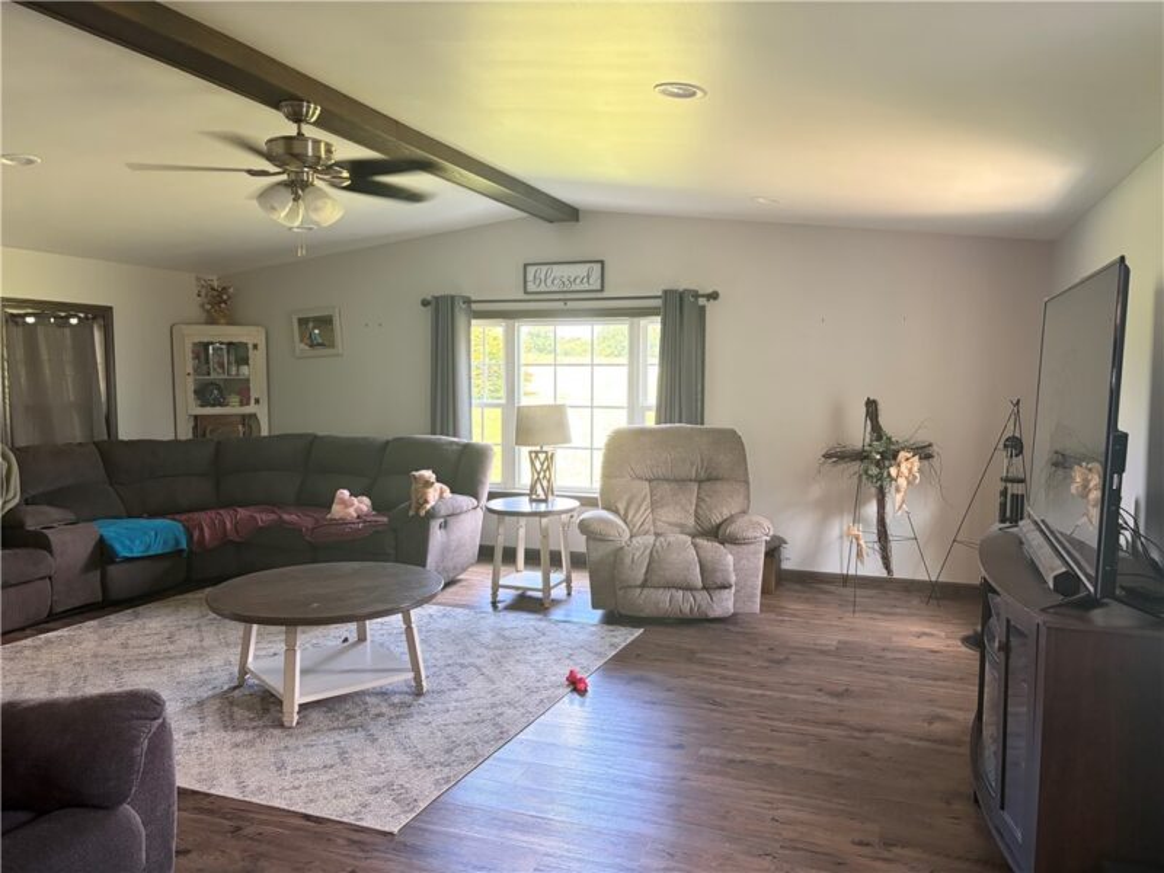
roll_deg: +0.0
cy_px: 436
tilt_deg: -3.9
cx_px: 582
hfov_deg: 67.3
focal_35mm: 26
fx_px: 874
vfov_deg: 53.1
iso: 250
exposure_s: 1/60
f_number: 1.6
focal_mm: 5.96
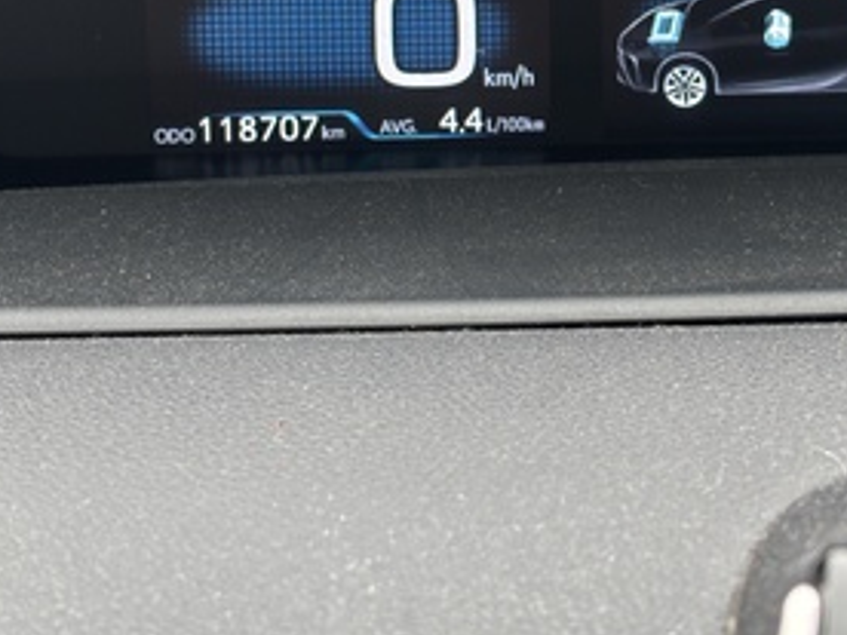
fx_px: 1933
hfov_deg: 24.7
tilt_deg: -19.6
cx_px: 500
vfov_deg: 18.6
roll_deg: -3.3
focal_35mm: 79
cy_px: 167
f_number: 1.6
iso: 50
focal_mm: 5.96
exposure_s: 1/66
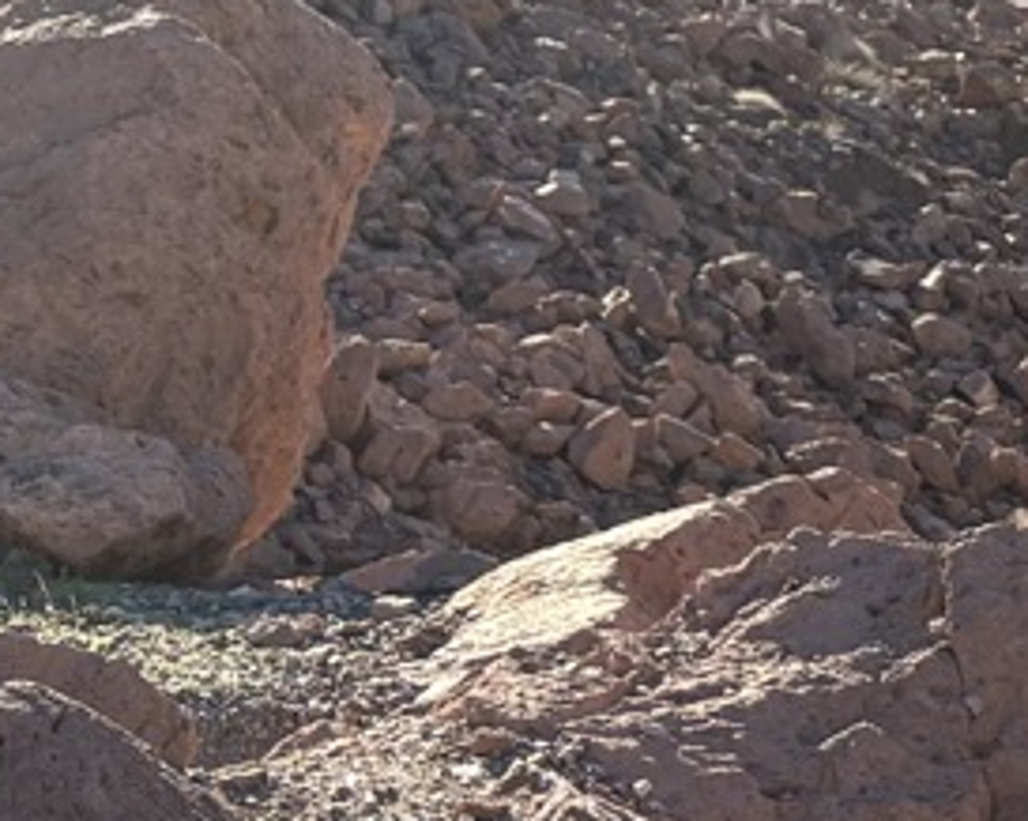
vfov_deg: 10.3
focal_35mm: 149
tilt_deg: -17.6
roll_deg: +6.3
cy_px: 109
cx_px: 2417
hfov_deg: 11.0
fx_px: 4530
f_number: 1.6
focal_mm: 5.96
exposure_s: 1/1848
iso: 64
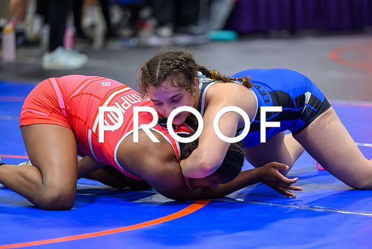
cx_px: 198
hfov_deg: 10.8
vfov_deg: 7.2
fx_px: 1971
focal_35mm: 191
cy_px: 150
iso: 10000
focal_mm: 155
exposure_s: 1/640
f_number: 2.8
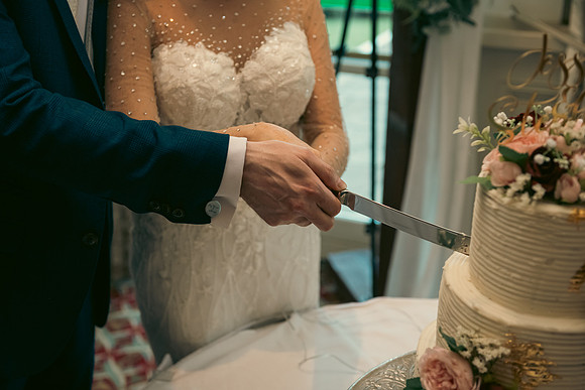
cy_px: 195
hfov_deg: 38.2
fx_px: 845
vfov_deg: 26.0
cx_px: 292
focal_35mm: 52
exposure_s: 1/160
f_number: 3.5
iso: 800
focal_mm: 52
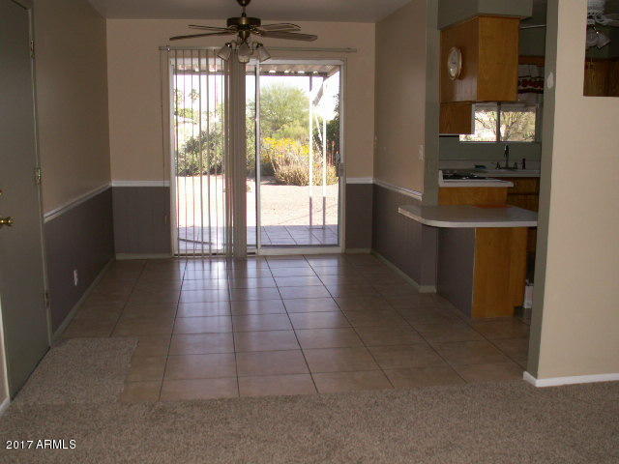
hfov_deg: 52.6
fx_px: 626
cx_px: 310
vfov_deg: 40.7
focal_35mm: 35
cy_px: 232
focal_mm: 5.86
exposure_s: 1/250
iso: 50
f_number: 2.8
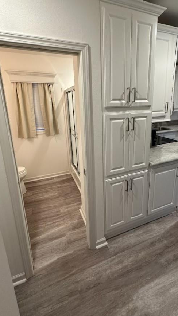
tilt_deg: -13.5
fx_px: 151
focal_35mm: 18
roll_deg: +1.2
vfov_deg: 92.3
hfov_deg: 60.6
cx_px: 104
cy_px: 140
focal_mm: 2.22
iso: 160
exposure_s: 1/60
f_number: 2.2
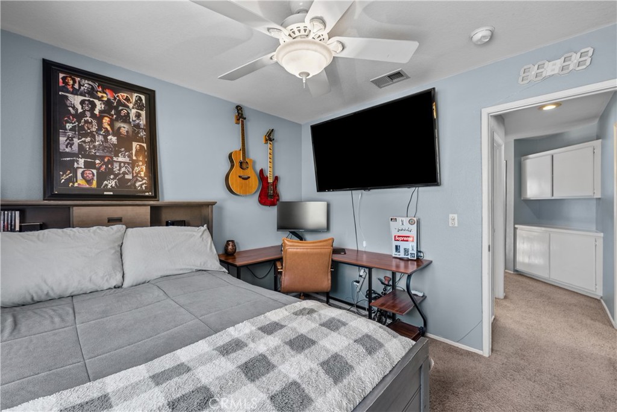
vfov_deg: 85.4
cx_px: 308
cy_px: 206
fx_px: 223
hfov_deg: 108.3
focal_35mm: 13
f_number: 9
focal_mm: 13
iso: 100
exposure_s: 1.3
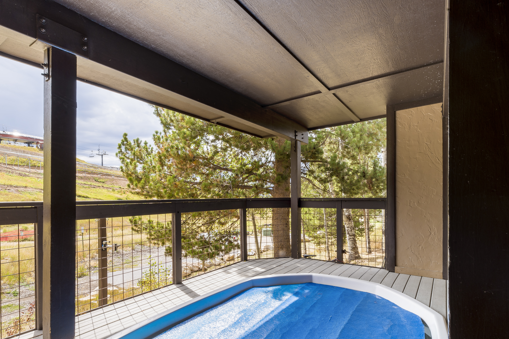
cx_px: 282
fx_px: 254
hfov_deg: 89.7
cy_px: 201
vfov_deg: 66.8
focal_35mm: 18
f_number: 18
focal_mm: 14
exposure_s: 1/5
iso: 100
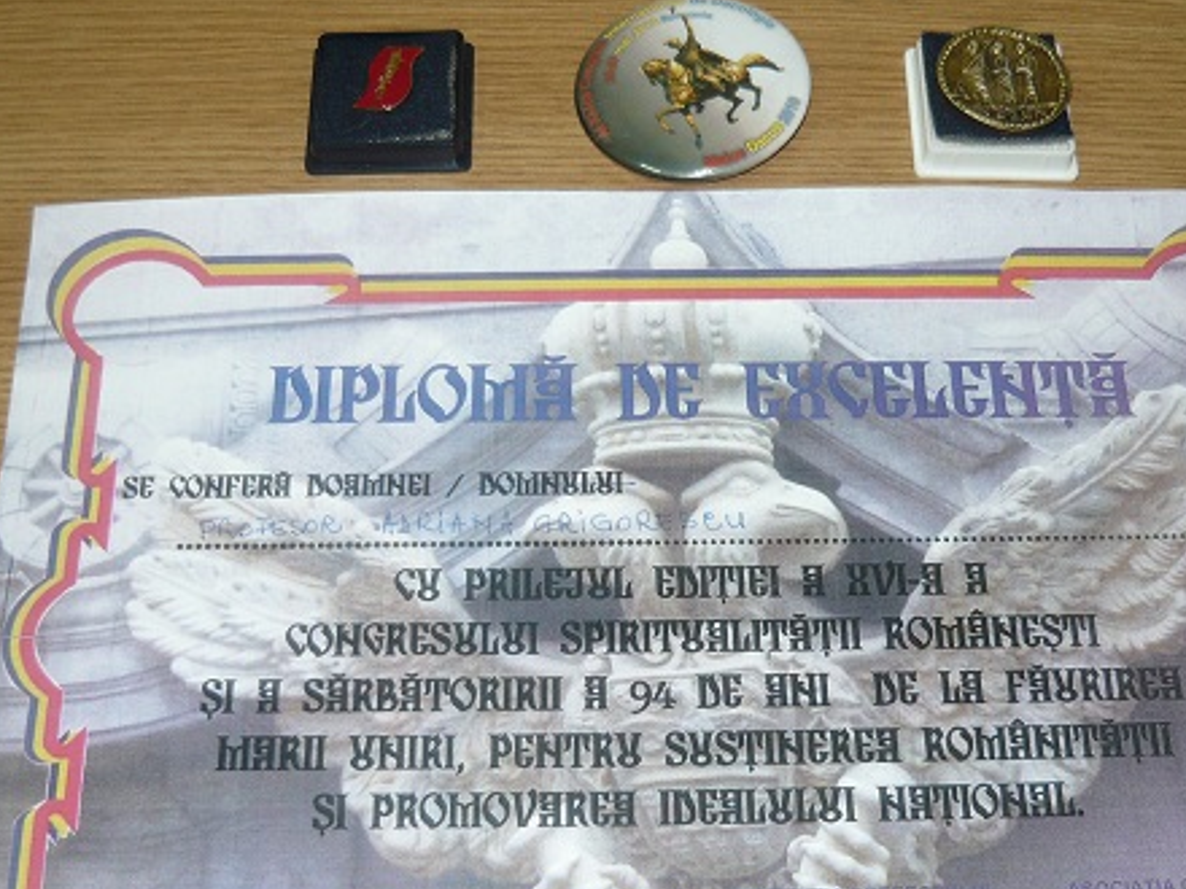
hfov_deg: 39.6
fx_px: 1645
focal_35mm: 48
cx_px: 655
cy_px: 523
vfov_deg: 30.2
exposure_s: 1/30
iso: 100
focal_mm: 5.5
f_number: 2.8
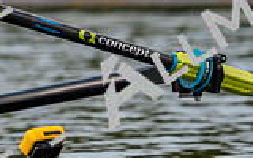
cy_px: -20
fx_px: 6971
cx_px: -35
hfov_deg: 2.1
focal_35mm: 1011
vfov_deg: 1.3
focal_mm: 273
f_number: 5.6
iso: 400
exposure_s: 1/1600
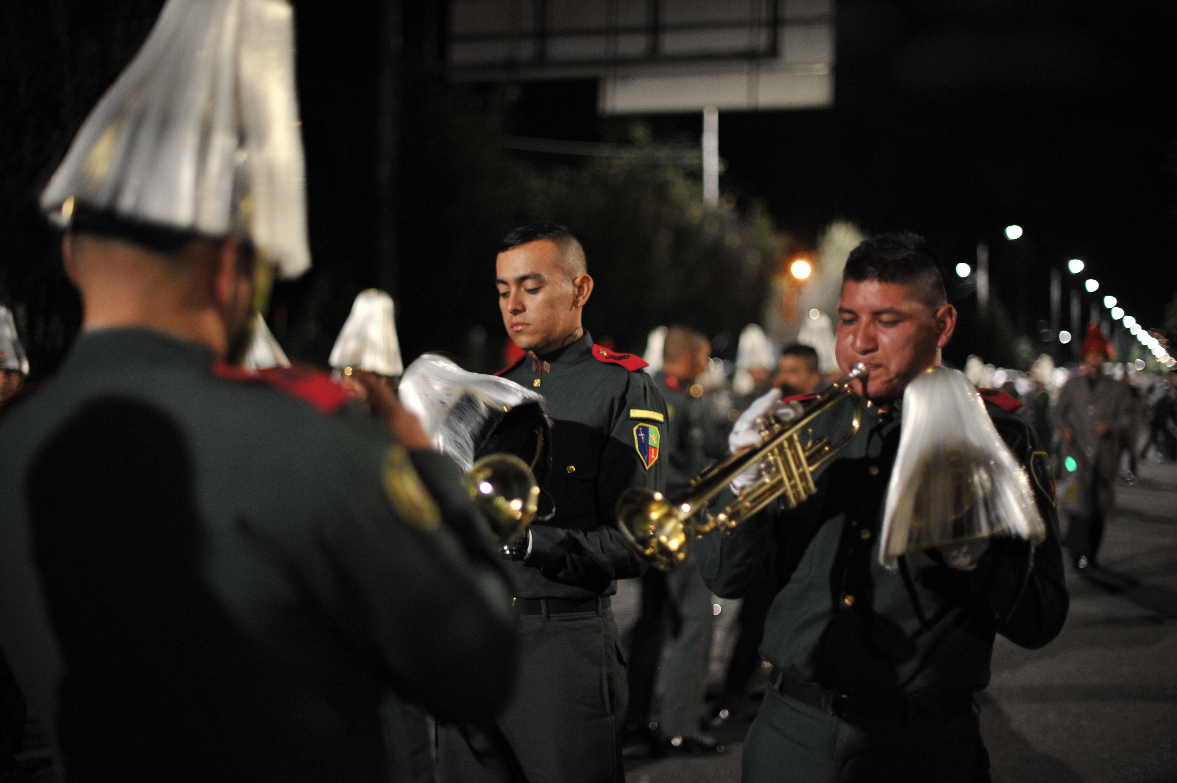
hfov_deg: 39.6
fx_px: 1634
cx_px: 588
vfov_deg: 27.0
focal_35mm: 50
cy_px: 392
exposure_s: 1/60
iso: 2000
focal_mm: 50
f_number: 1.6
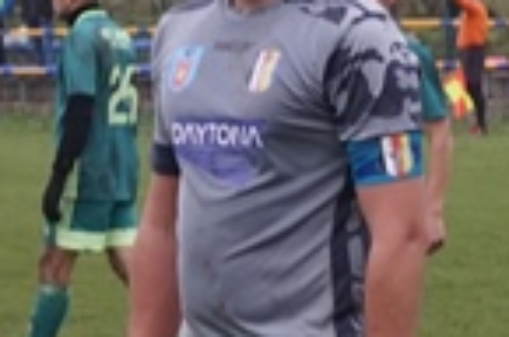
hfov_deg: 4.6
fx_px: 6391
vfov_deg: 3.0
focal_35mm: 453
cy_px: 240
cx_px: 225
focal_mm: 55
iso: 640
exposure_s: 1/160
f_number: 5.6
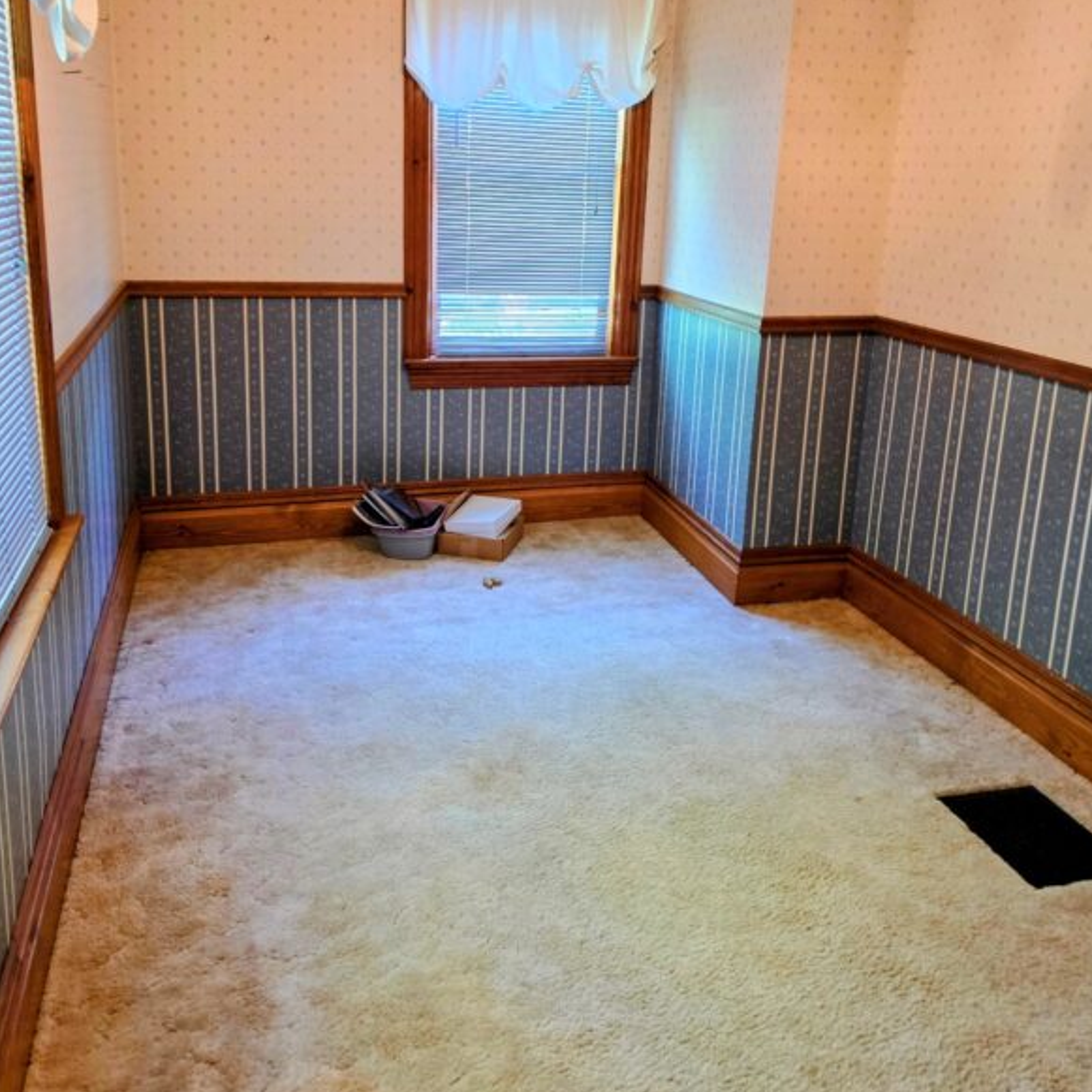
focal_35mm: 28
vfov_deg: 56.3
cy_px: 383
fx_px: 999
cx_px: 560
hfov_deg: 57.3
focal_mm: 6.3
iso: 320
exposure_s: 1/120
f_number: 1.7
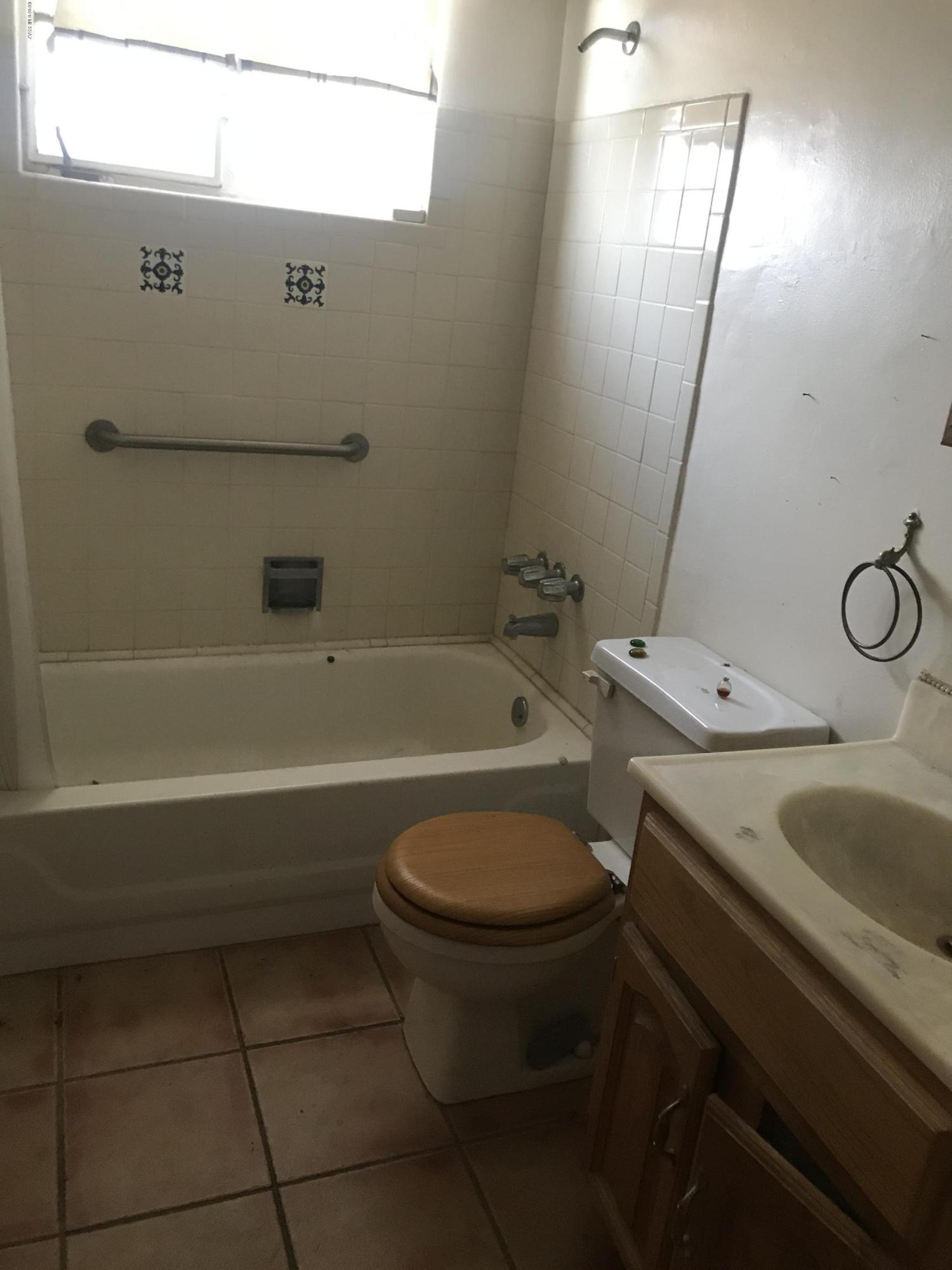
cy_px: 635
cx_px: 476
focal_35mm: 28
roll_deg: -5.9
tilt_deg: -18.4
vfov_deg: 63.4
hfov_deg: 49.7
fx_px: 1027
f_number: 1.8
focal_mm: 3.99
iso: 50
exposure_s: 1/15
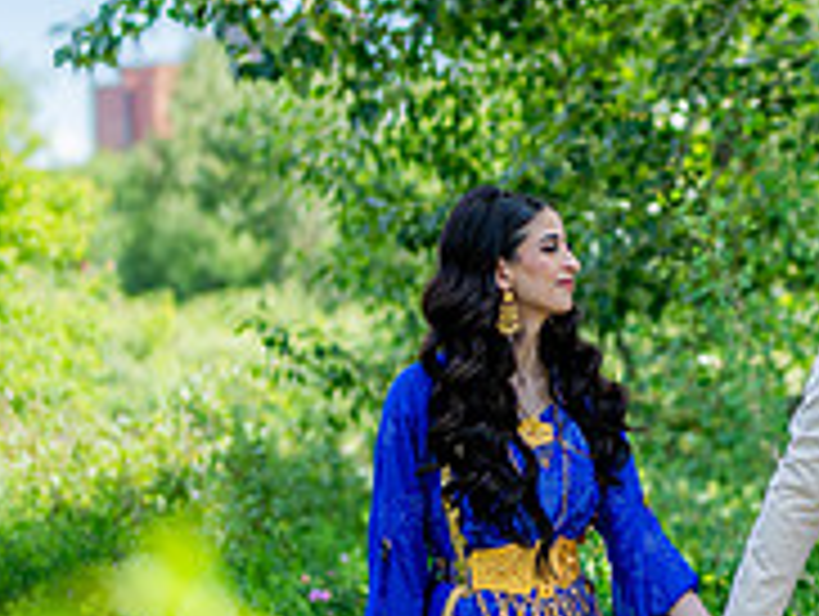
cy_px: 398
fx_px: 2535
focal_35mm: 107
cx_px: 1026
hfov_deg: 17.4
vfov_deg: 13.8
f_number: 1.2
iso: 125
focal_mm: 35
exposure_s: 1/3200
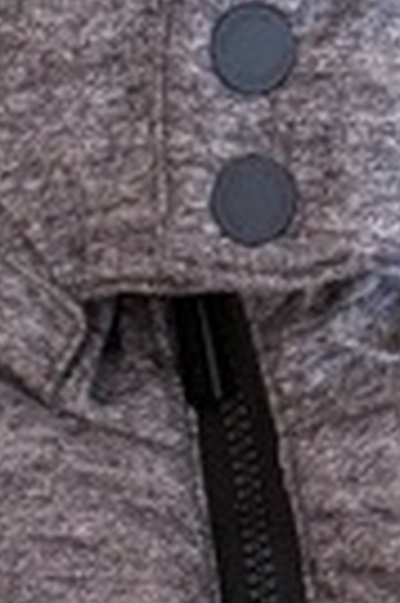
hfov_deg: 7.4
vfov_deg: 10.7
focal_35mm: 186
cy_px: 886
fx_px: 3108
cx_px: 279
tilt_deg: -81.6
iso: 160
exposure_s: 1/100
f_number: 1.78
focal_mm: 6.76
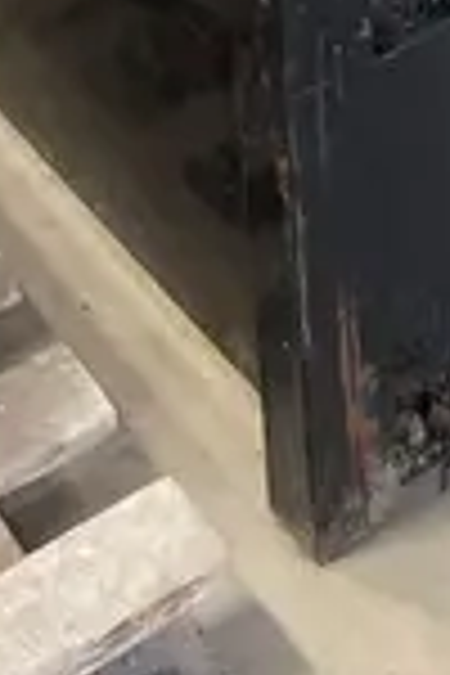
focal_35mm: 132
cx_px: 828
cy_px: -835
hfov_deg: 9.8
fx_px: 2475
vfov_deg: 12.7
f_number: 1.6
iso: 200
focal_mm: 4.2
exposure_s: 1/60
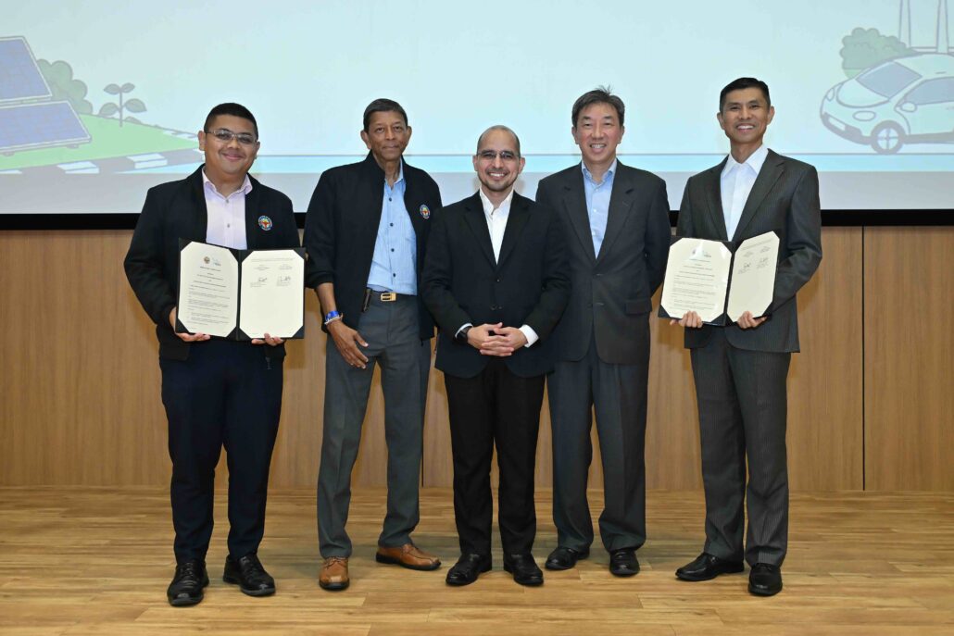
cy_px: 318
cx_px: 477
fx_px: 901
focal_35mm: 34
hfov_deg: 55.8
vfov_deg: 38.9
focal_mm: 34
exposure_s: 1/125
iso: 3200
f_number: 4
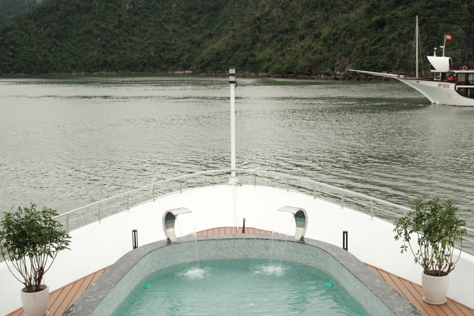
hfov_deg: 40.3
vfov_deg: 27.5
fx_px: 645
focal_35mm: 49
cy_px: 158
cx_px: 237
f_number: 4
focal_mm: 32.5
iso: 125
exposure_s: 1/150
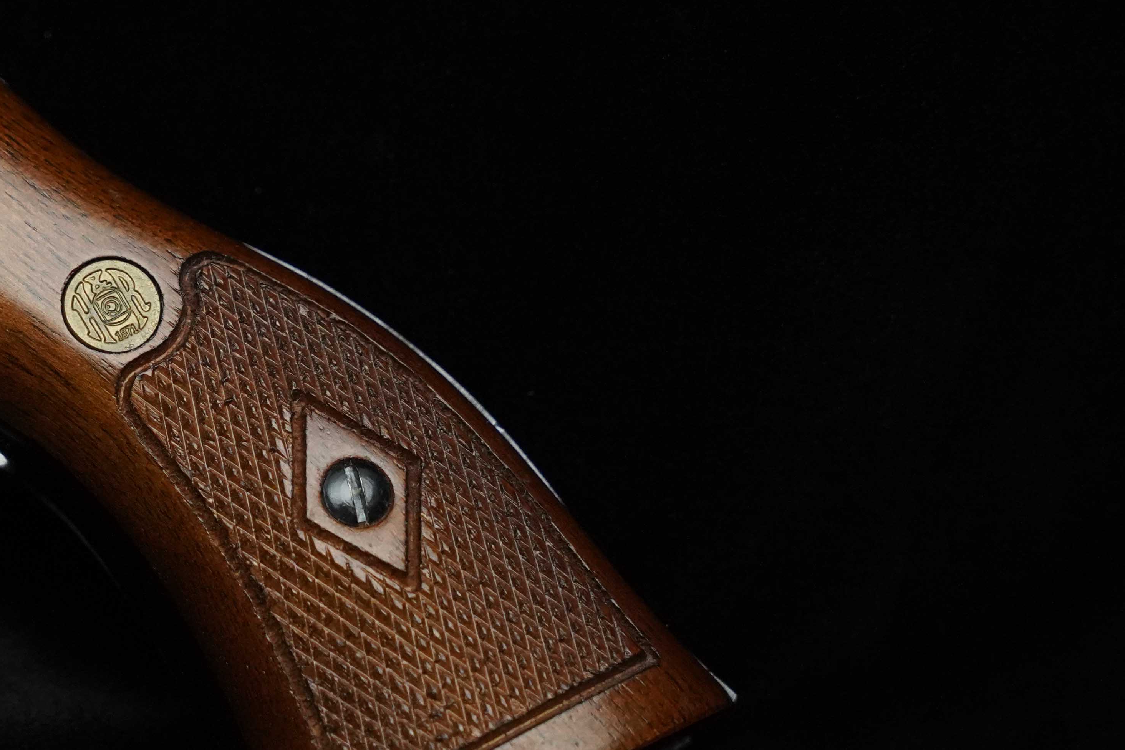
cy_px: 312
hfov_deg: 15.9
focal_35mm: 127
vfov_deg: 10.8
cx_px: 94
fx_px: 3969
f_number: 6.3
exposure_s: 1/320
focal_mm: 62
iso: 8000
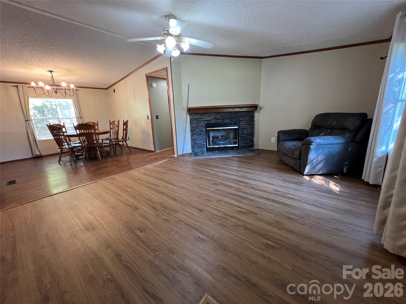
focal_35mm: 13
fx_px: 152
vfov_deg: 89.9
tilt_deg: -13.6
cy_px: 152
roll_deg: +3.1
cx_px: 203
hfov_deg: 106.2
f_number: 1.8
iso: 400
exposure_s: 1/60
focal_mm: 1.57
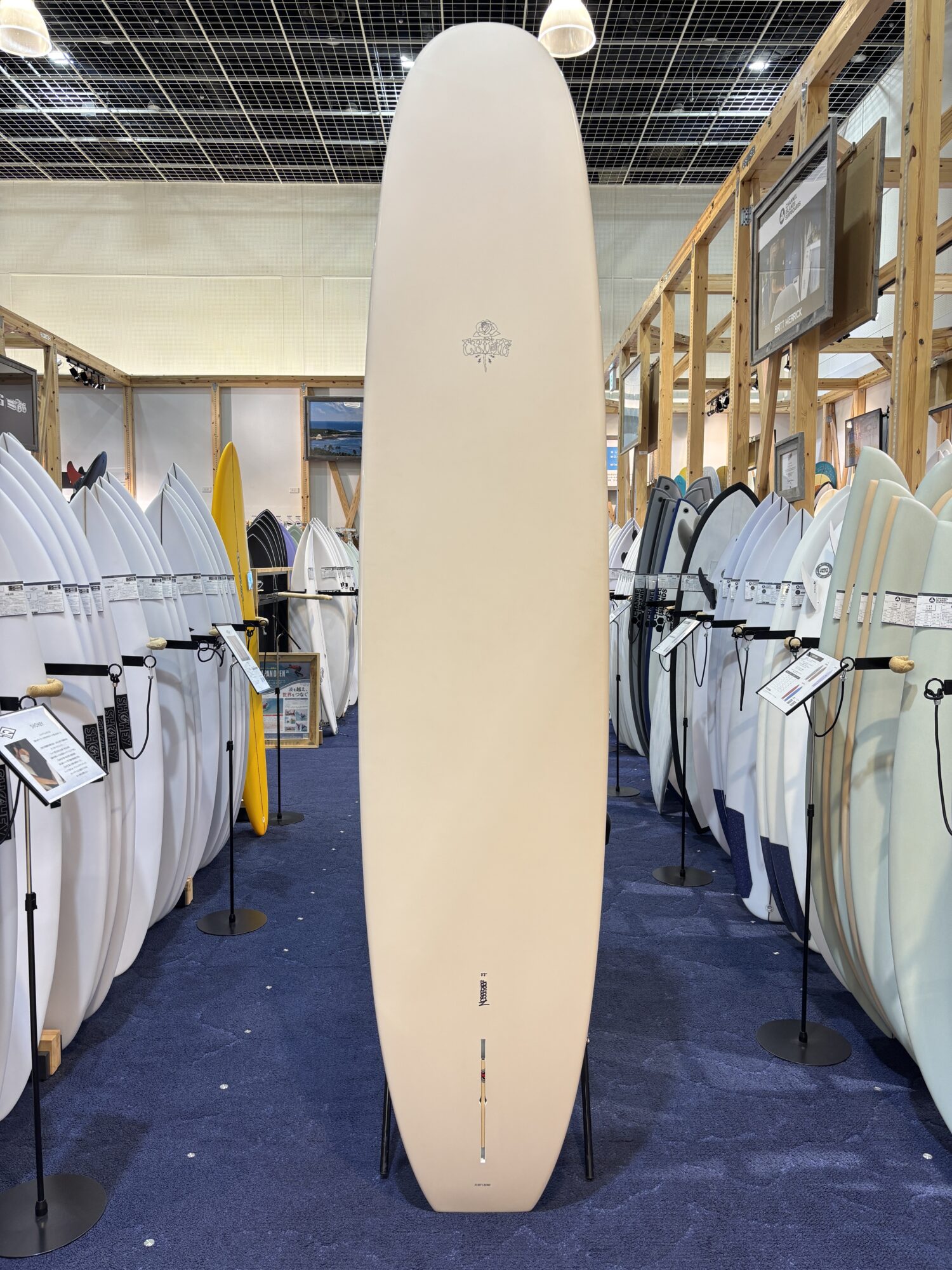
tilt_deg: -5.1
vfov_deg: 67.3
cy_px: 635
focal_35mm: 26
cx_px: 476
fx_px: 953
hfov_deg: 53.1
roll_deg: -0.9
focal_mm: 5.96
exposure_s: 1/60
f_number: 1.6
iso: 64
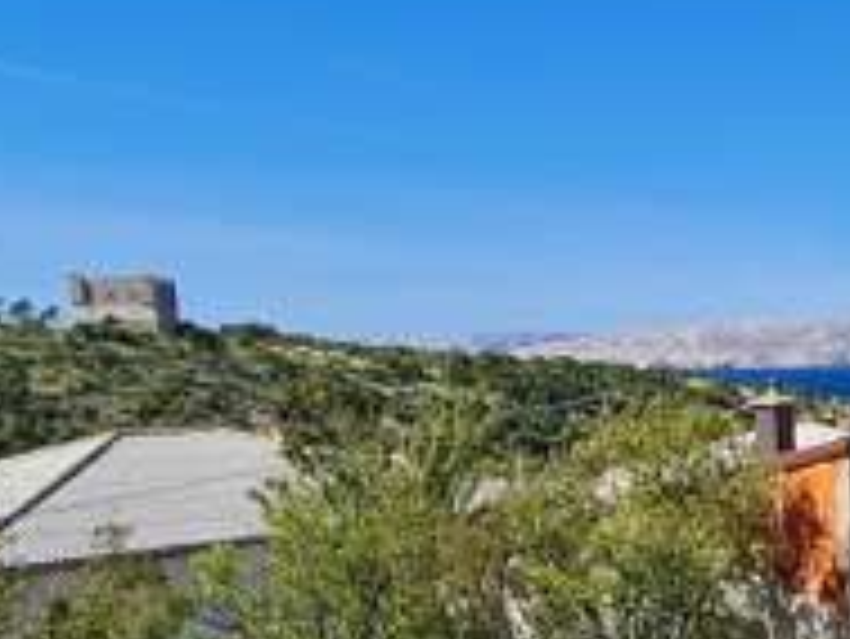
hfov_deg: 33.5
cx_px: 1001
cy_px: 657
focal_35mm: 47
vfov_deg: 28.7
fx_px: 1155
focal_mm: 1.74
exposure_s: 1/1484
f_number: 2.2
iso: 50
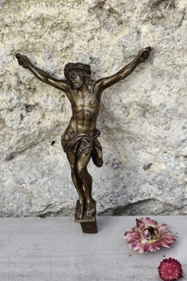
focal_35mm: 98
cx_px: 81
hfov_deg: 13.9
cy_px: 141
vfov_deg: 20.8
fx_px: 764
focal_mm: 6.19
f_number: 1.65
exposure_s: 1/260
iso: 50
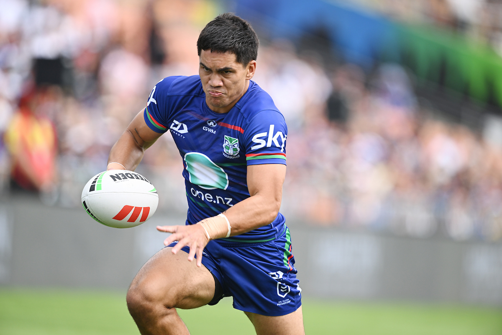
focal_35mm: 500
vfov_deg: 2.7
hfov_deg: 4.1
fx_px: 6972
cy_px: 168
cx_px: 251
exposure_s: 1/1250
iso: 400
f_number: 4
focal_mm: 500
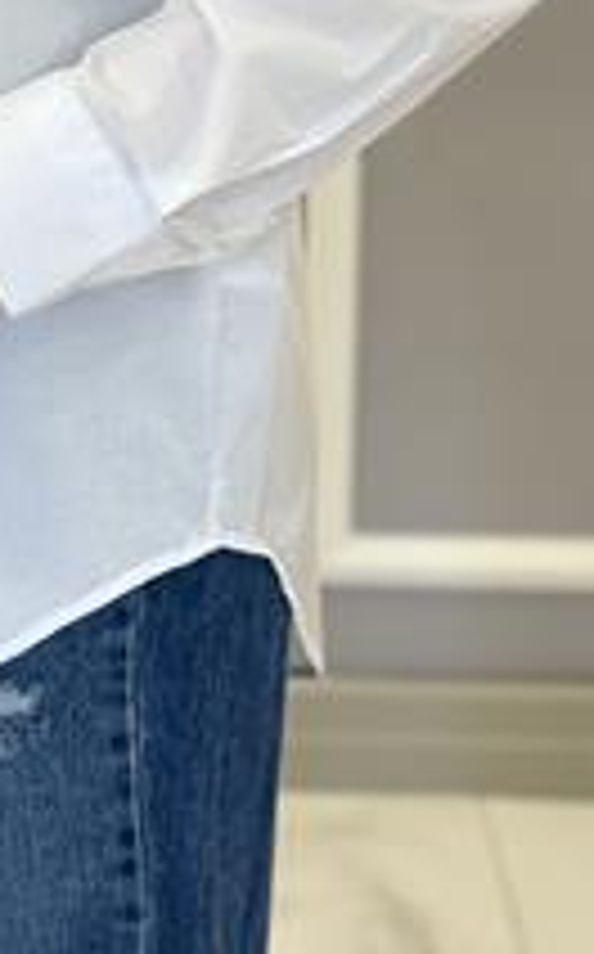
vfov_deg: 16.3
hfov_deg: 10.3
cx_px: -76
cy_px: -72
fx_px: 3247
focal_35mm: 125
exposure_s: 1/121
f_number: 1.78
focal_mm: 6.76
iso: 80
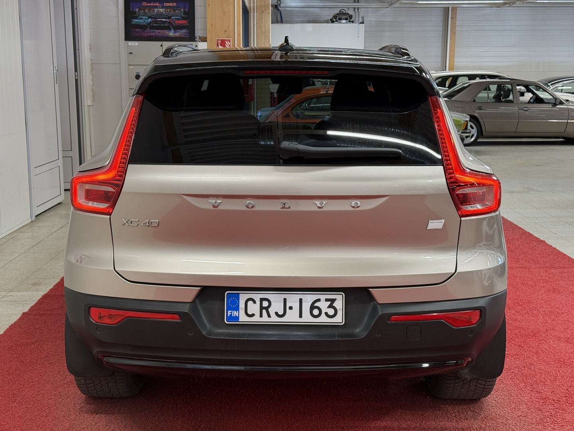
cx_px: 287
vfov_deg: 30.3
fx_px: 796
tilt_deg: -9.2
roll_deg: -0.2
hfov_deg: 39.7
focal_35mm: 48
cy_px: 216
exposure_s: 1/81
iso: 100
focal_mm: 6.76
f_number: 1.78
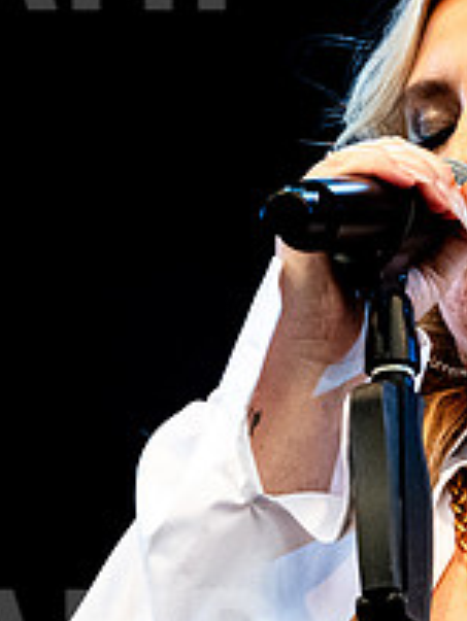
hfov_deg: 3.3
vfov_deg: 4.4
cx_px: 549
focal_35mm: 455
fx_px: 8176
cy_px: 215
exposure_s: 1/800
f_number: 4.5
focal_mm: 140
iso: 4000
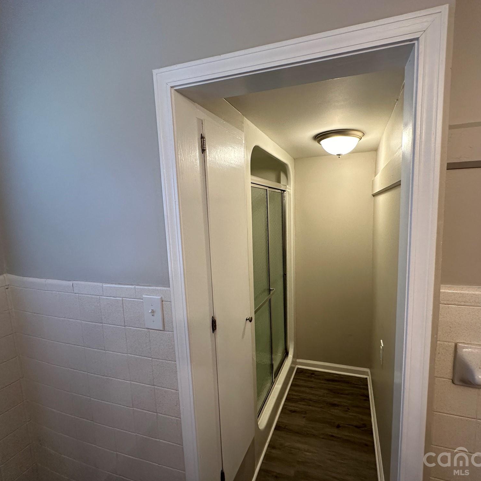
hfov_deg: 83.4
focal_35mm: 17
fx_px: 267
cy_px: 240
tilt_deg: -6.9
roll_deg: +1.4
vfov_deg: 84.0
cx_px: 276
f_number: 2.2
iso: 200
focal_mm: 2.22
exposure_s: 1/120
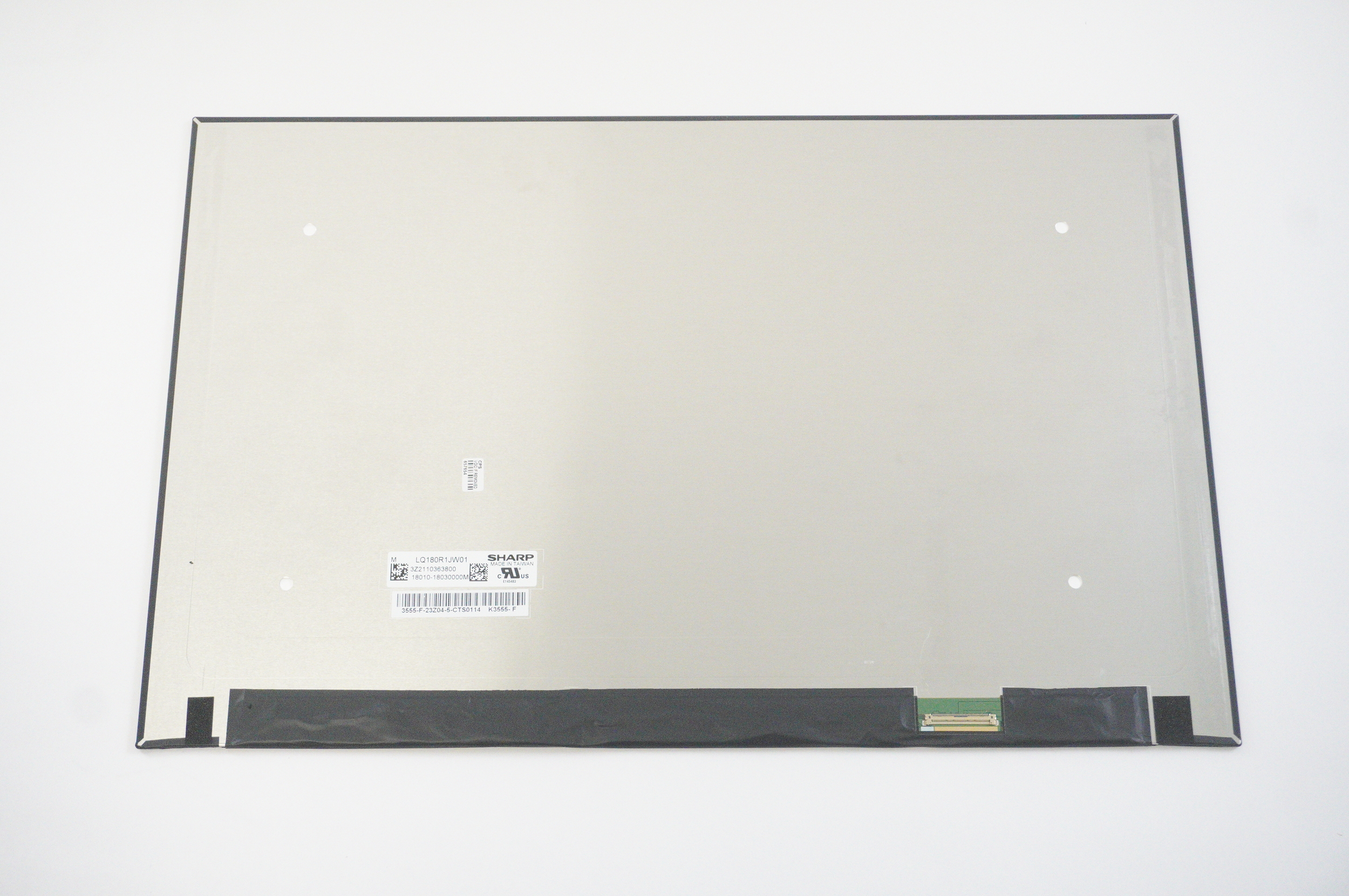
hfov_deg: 43.6
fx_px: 1685
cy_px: 448
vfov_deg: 29.8
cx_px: 674
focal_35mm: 45
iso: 6400
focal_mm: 30
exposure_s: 1/250
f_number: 5.6
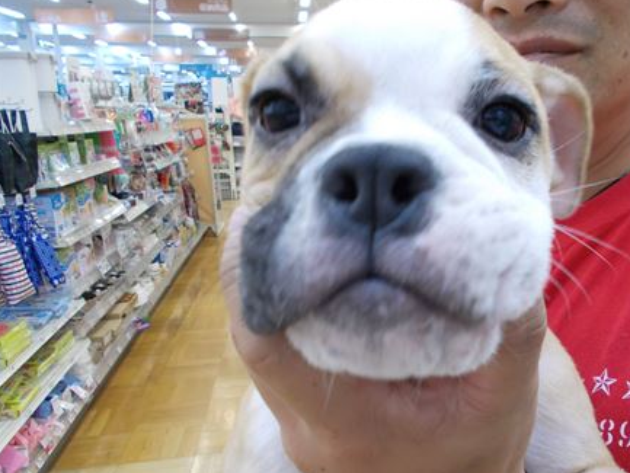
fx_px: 655
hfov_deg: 50.3
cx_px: 428
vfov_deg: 39.4
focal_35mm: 36
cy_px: 295
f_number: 3.2
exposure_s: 1/25
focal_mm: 4.6
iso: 200
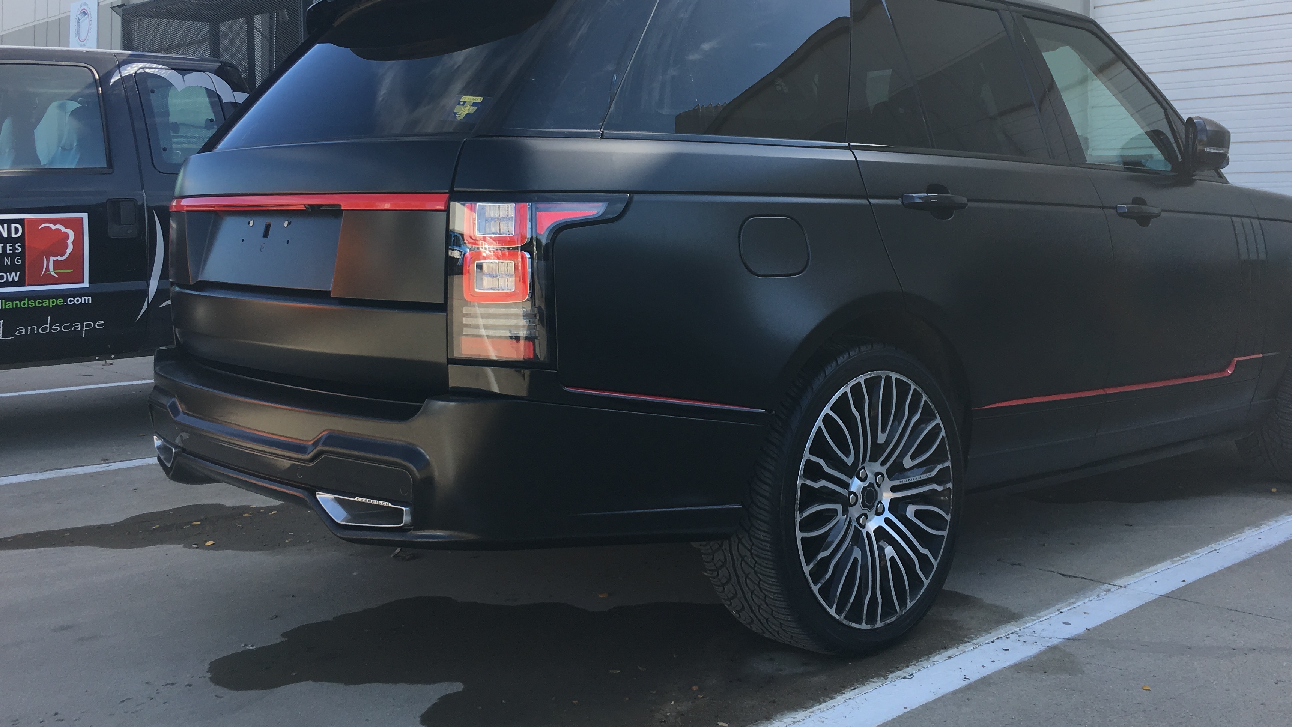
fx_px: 1268
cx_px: 702
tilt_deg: +1.0
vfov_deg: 31.7
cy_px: 232
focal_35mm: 37
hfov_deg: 53.9
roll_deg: -0.8
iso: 25
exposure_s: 1/460
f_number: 2.2
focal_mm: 4.15
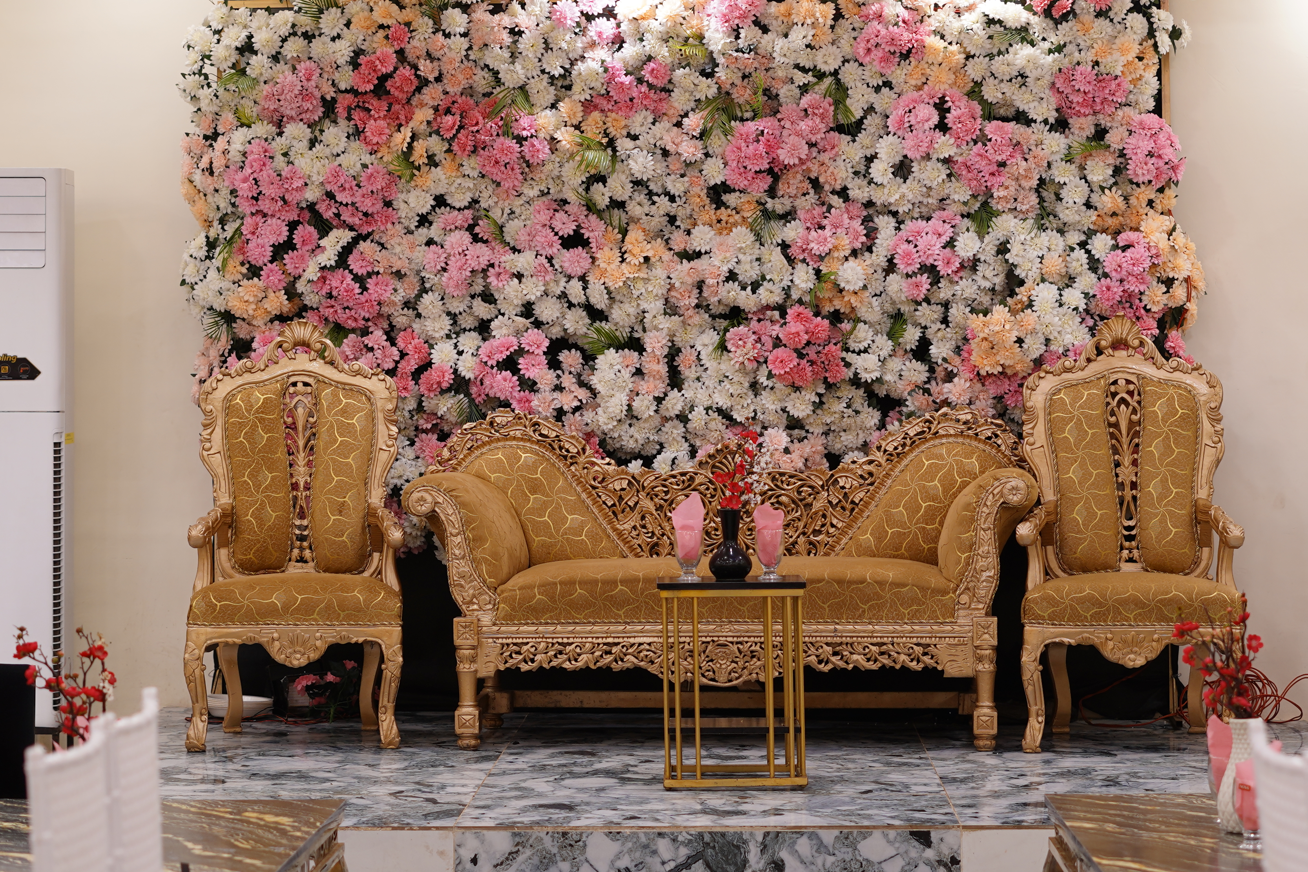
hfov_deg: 22.6
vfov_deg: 15.2
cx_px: 701
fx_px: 3270
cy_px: 283
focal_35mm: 90
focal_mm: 50
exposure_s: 1/125
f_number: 2.5
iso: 160
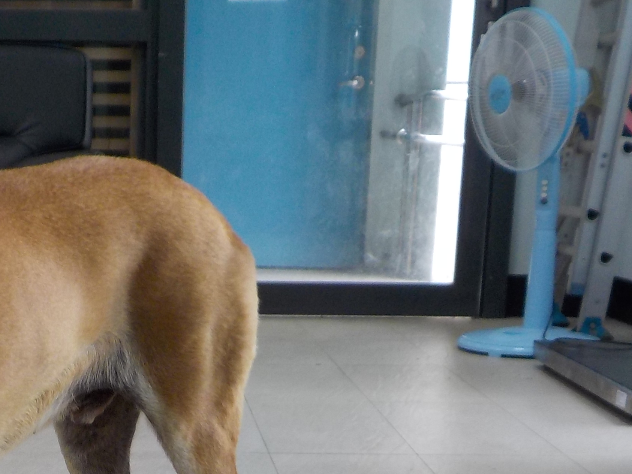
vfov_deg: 19.1
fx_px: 1351
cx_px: 79
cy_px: 522
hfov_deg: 25.6
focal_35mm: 74
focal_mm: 4.1
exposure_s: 1/30
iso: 125
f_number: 3.3
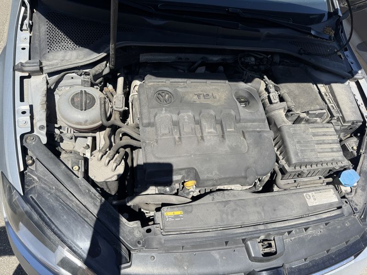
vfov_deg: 56.8
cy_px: 138
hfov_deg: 71.6
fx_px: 254
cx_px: 184
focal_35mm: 24
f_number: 1.78
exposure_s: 1/2415
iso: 80
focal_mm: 6.76
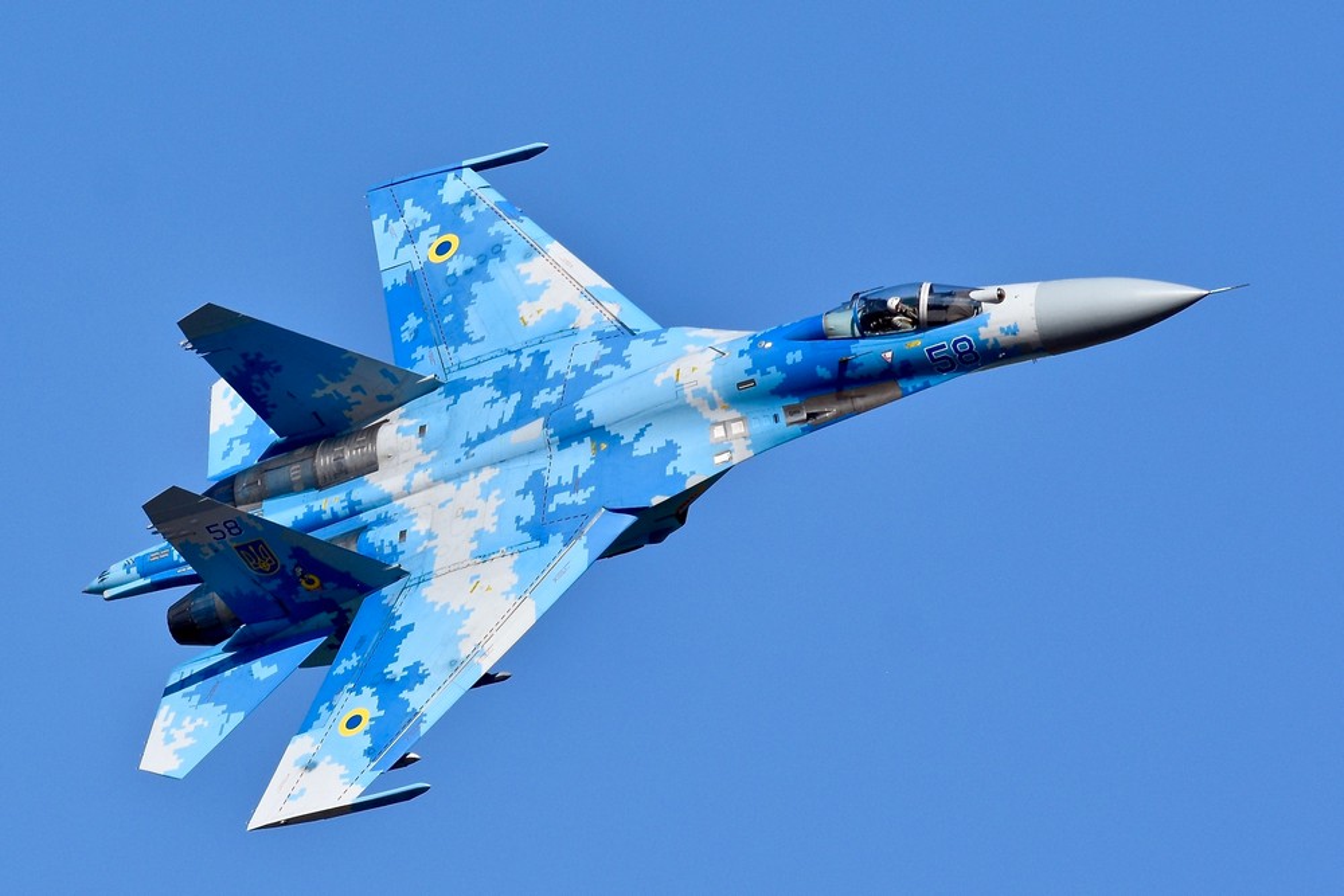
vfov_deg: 3.1
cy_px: 448
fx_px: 16801
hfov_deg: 4.6
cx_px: 672
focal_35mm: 450
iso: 320
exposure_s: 1/2000
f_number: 6.3
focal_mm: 300
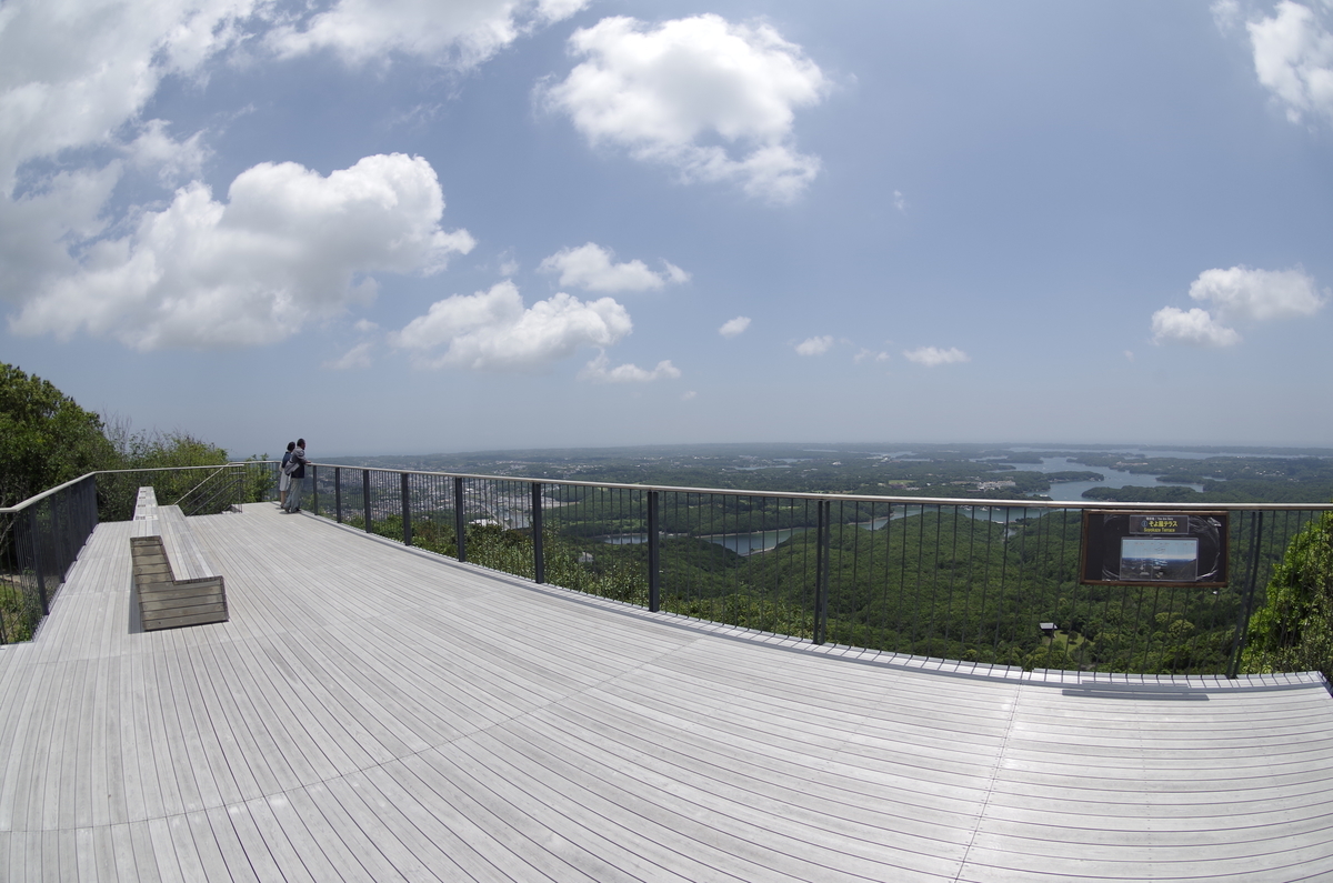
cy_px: 442
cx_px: 666
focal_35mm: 15
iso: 100
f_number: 8
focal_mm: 10
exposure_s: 1/400
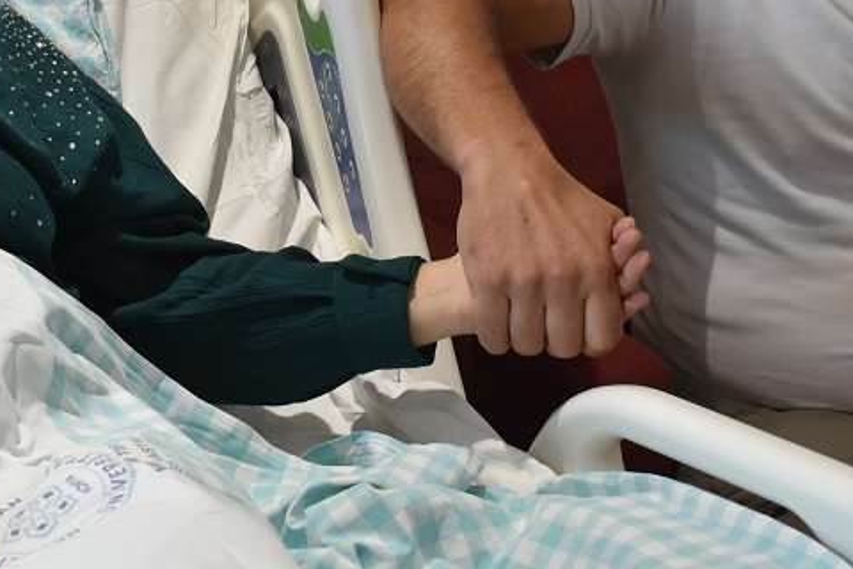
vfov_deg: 11.3
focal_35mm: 120
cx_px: 293
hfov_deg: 17.0
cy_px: -10
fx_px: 2843
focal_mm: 30
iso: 800
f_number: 5.6
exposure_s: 1/125
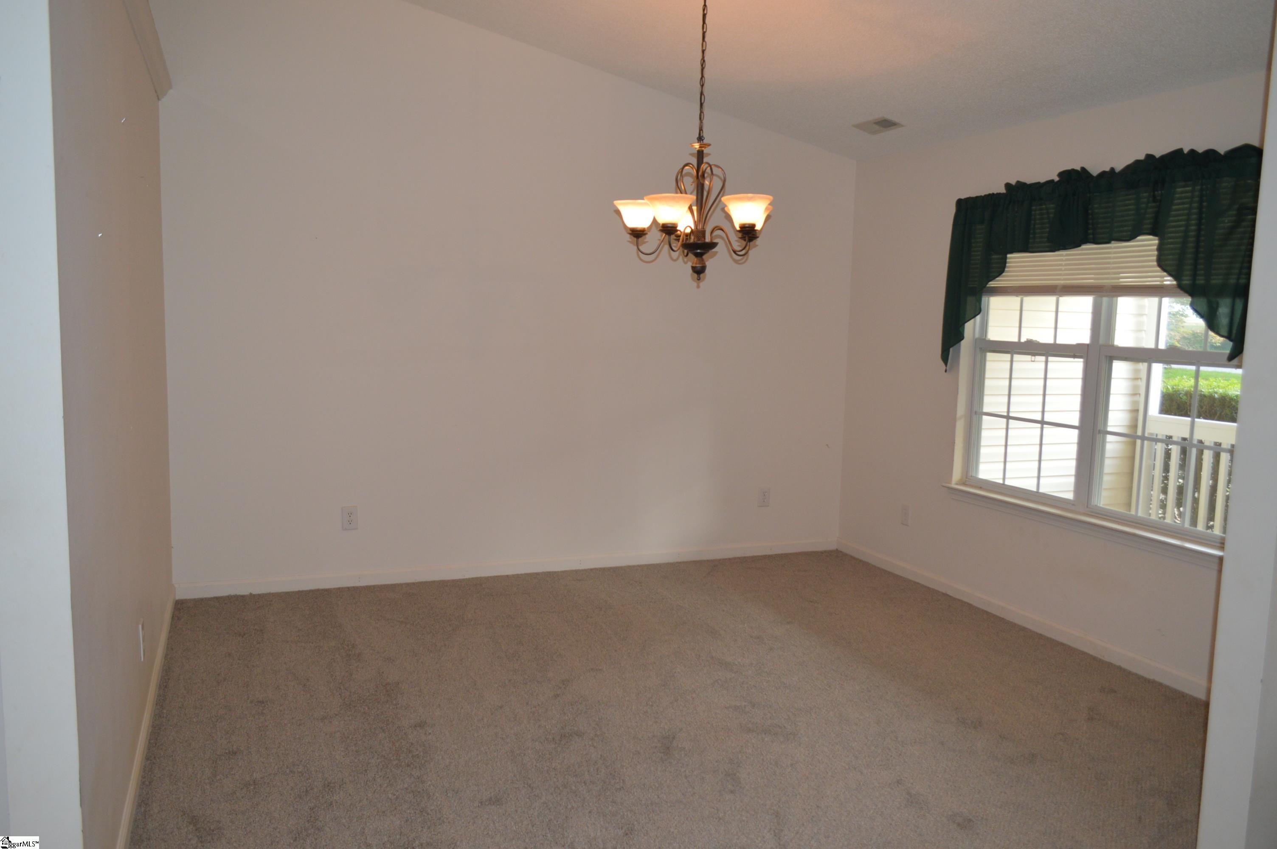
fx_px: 957
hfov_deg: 67.4
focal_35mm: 27
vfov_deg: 47.8
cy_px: 424
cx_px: 638
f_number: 3.5
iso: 640
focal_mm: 18
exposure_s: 1/60
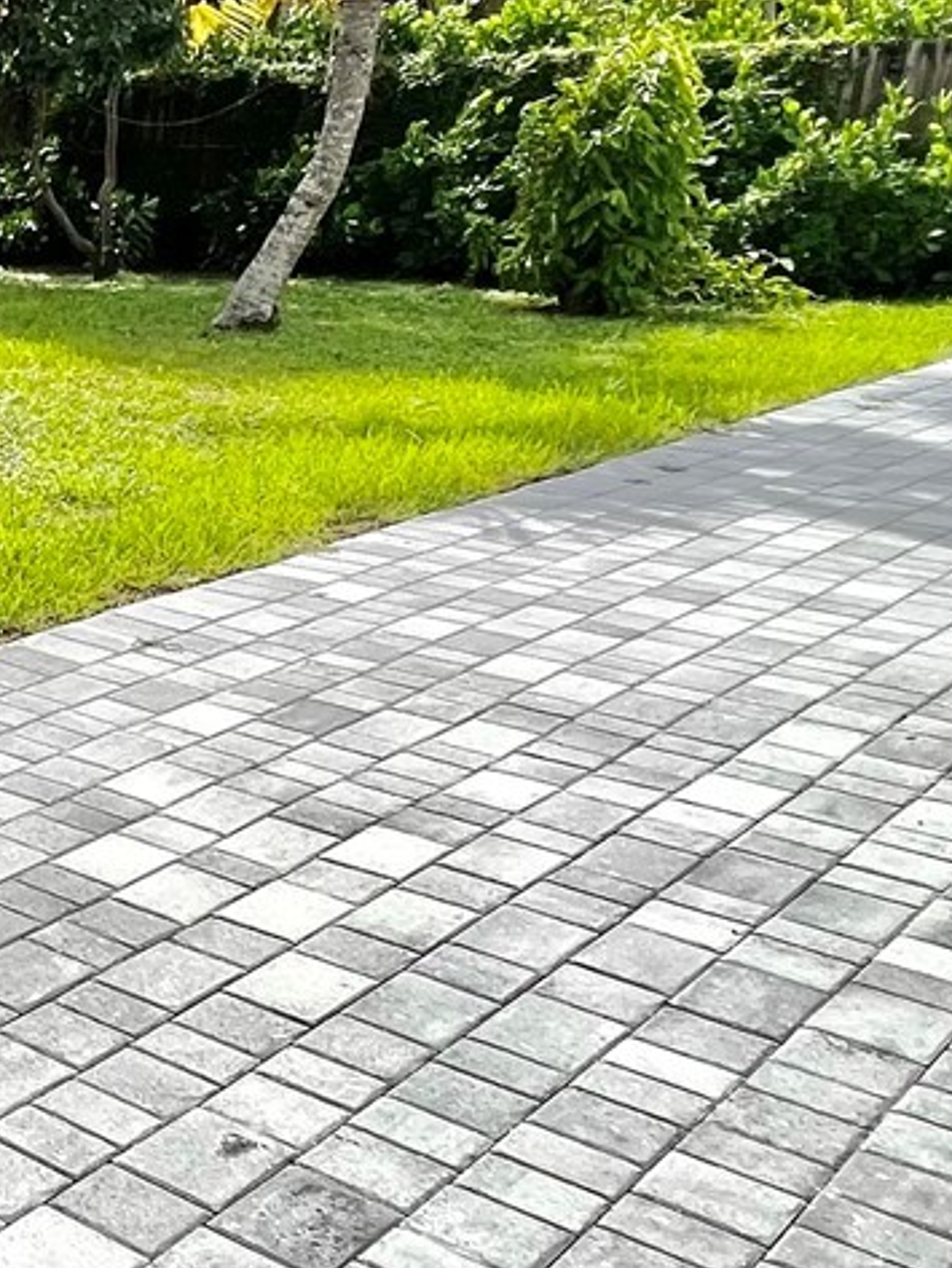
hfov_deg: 23.3
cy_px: 625
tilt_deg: -17.0
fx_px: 1613
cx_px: -617
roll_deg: +1.7
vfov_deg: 42.9
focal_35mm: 44
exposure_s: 1/1292
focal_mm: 1.57
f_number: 1.8
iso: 32
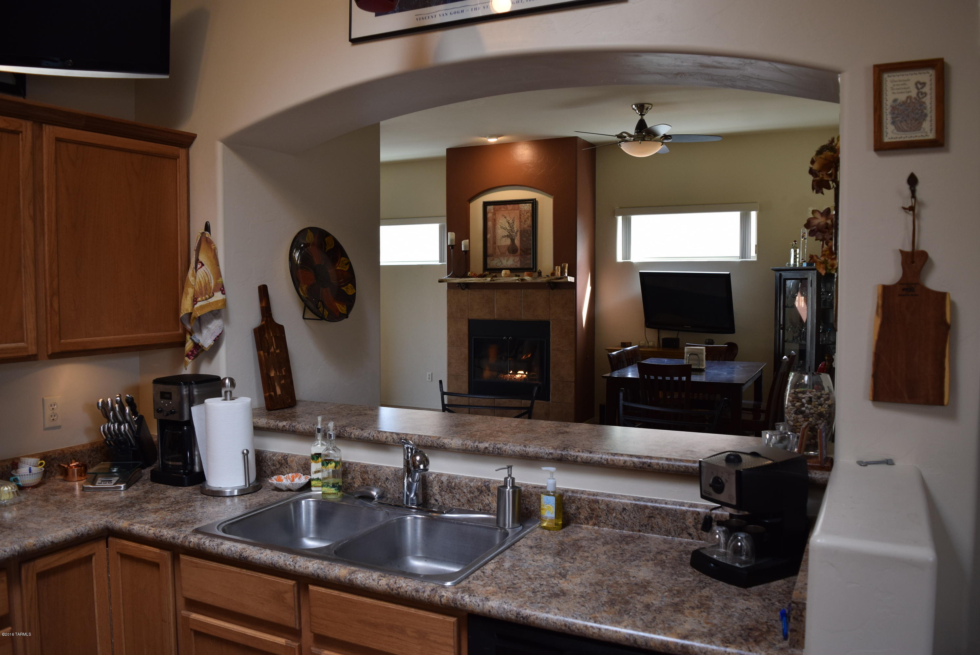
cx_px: 490
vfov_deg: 48.0
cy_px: 328
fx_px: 736
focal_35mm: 27
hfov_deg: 67.3
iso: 400
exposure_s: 1/80
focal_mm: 18
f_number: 4.5
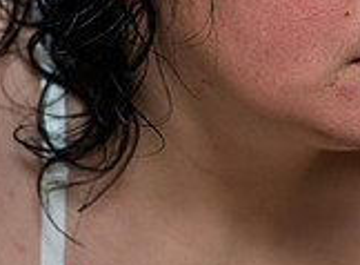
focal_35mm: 171
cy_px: -58
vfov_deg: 8.5
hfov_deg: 11.4
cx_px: 442
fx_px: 1765
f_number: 1.8
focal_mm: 35
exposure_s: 1/250
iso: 800
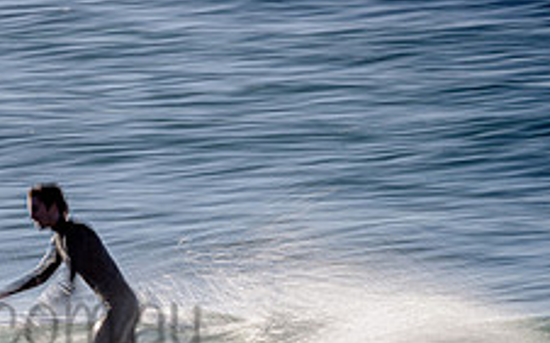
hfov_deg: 1.3
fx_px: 23911
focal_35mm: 1596
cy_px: 193
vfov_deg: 0.8
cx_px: 94
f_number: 20
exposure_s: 1/10
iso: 31
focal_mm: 500
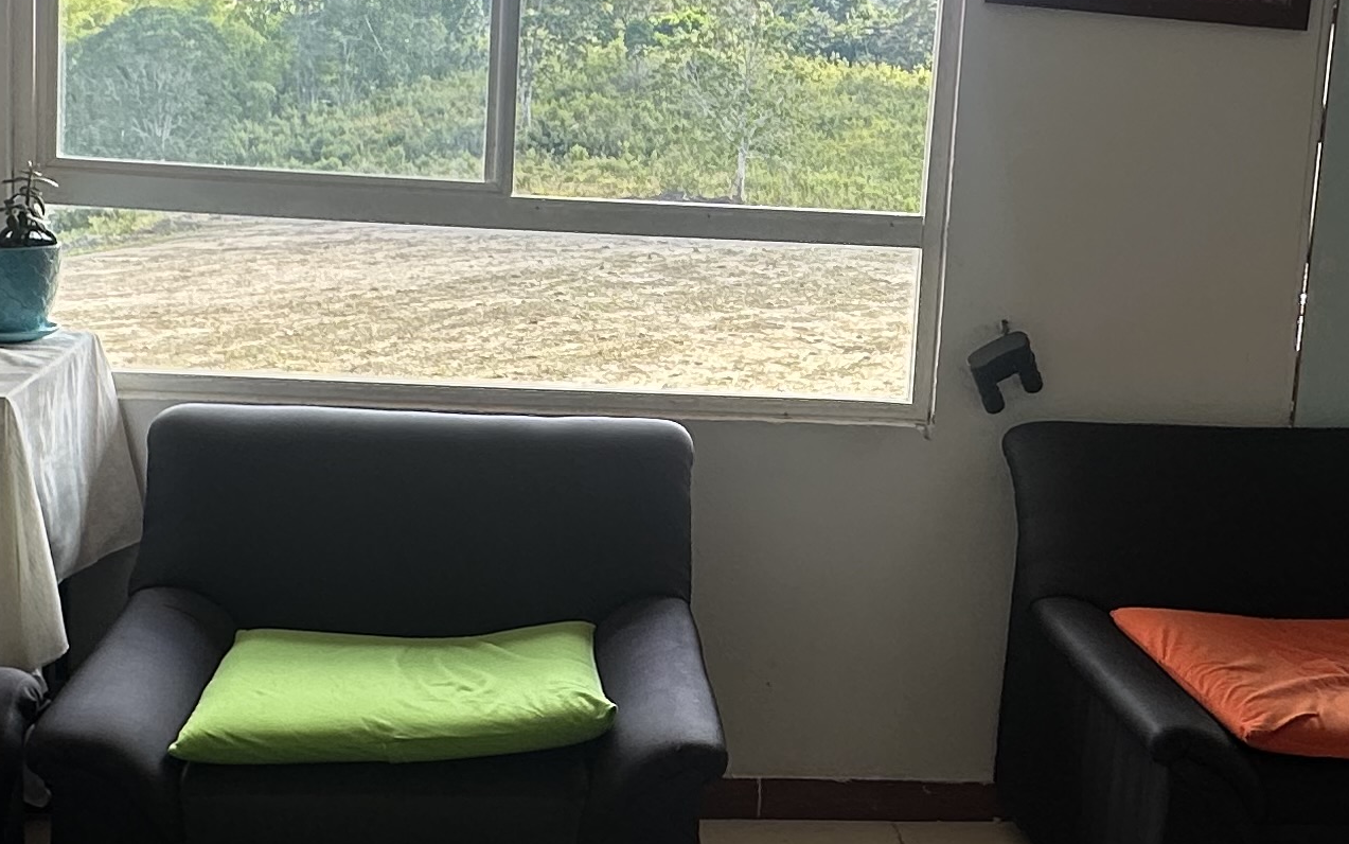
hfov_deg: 42.6
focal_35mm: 47
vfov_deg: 27.3
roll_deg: -3.5
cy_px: 315
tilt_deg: -8.6
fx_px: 1728
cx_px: 733
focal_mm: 2.22
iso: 40
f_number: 2.2
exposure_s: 1/286
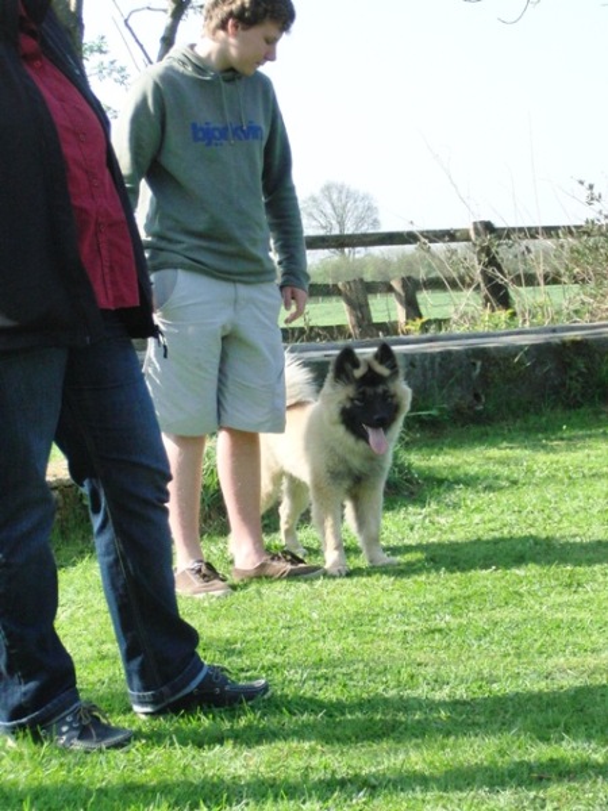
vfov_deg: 27.8
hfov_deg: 21.0
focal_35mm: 70
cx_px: 304
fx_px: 1639
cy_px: 406
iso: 320
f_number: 4.1
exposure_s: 1/1000
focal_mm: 12.23
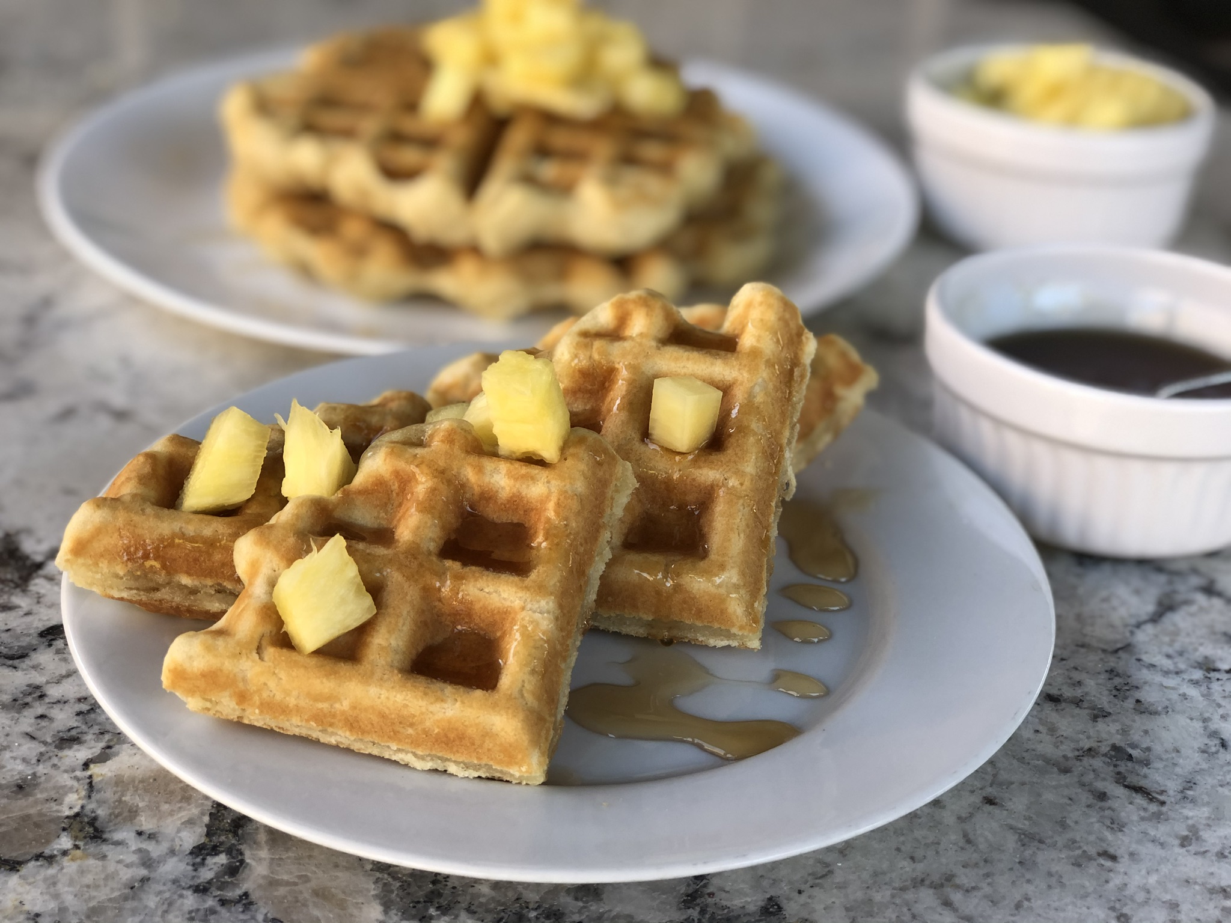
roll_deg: -2.4
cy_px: 462
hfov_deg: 33.8
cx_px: 616
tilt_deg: -26.2
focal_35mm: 57
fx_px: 2027
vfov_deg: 25.7
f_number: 2.8
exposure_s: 1/40
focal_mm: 6.6
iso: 20
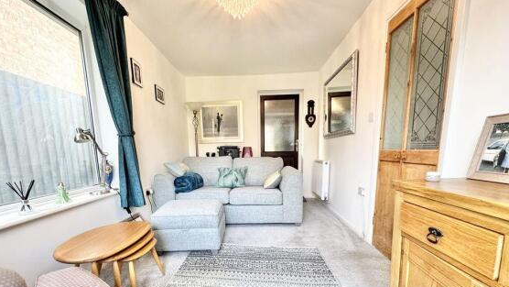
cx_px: 249
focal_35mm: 16
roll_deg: +2.1
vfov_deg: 65.8
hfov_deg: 99.3
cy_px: 185
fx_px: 216
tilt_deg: -9.6
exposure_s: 1/99
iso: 250
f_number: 2.2
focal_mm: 2.22
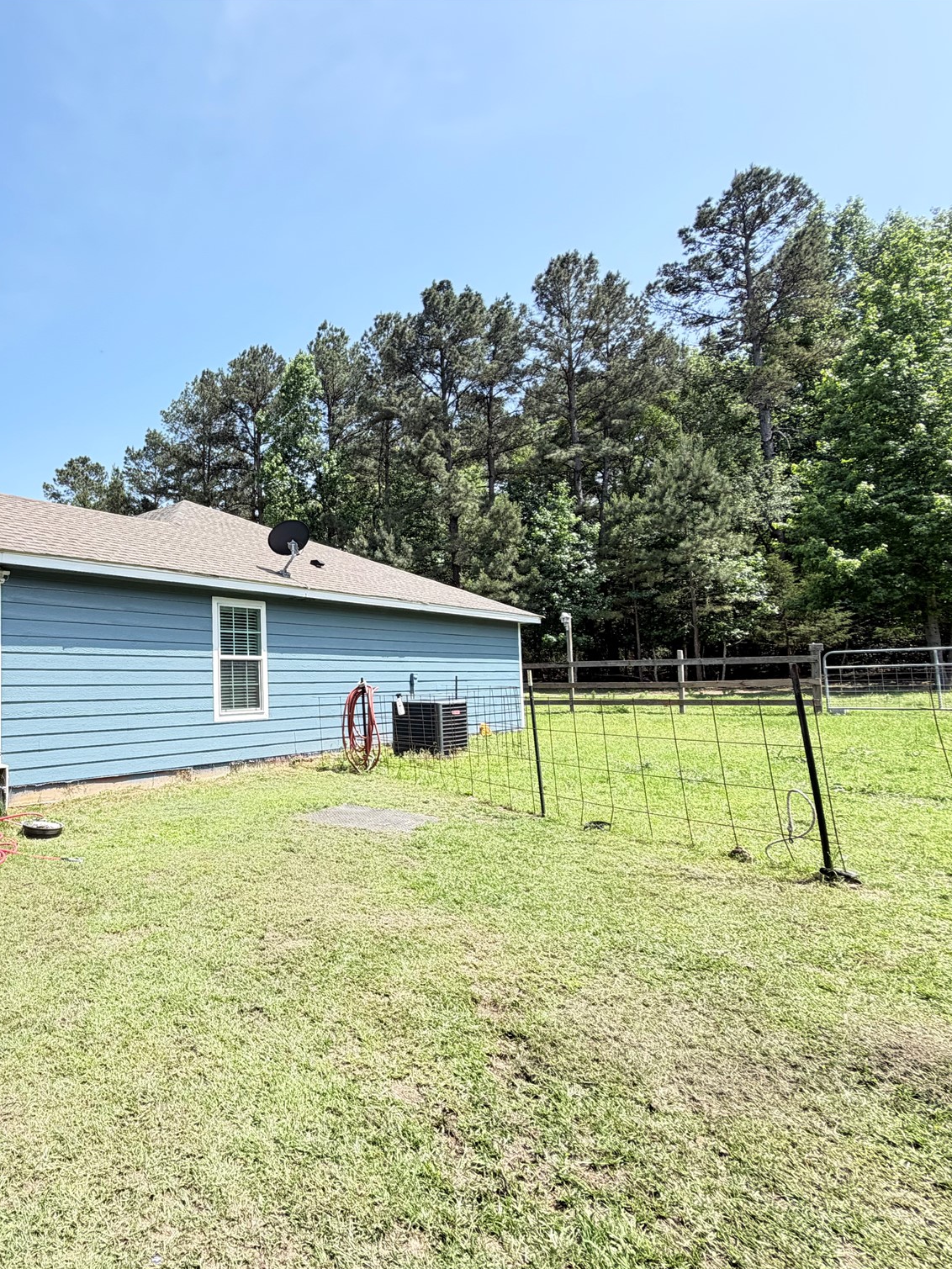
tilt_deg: +3.4
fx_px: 697
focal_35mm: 19
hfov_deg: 61.4
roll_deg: +1.3
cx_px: 155
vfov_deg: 84.7
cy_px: 642
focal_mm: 2.22
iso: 50
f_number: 2.2
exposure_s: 1/400
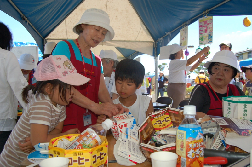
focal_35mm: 30
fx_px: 210
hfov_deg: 62.0
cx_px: 126
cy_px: 84
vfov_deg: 43.4
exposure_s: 1/500
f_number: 5.6
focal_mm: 20
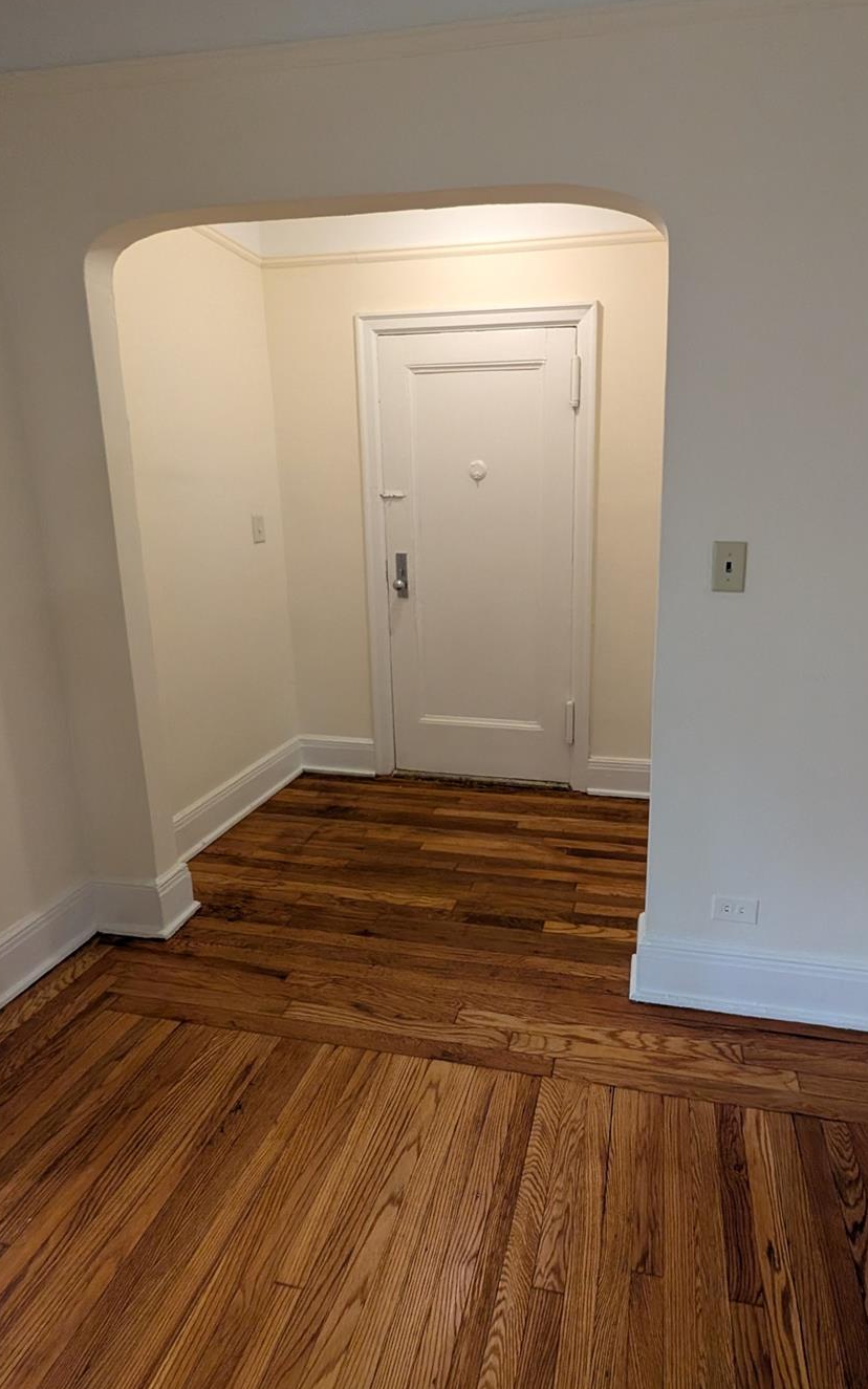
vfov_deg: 97.5
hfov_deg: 70.0
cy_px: 628
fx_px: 606
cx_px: 547
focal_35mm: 16
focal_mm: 1.95
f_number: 2.2
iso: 269
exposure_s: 1/24
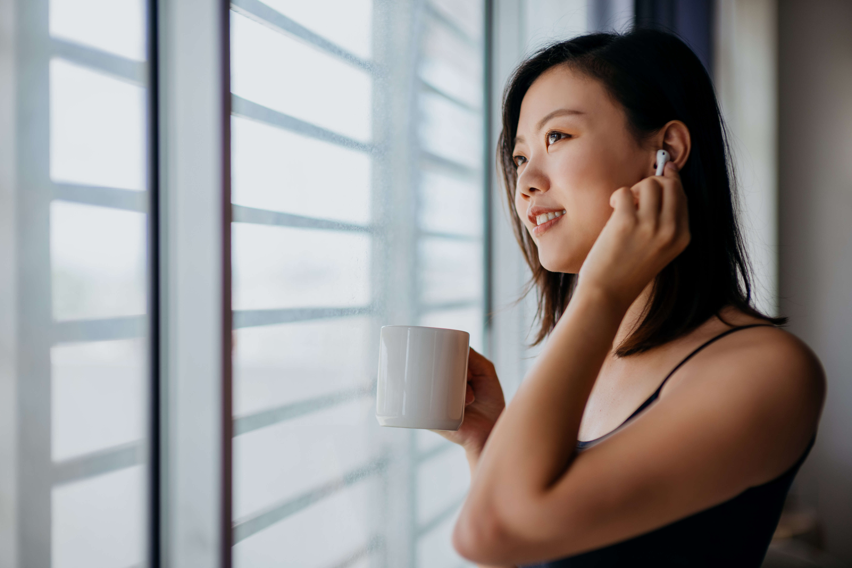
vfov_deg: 27.0
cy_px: 284
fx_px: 1183
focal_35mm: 50
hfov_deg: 39.6
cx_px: 426
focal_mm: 50
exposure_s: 1/400
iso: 50
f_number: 1.7
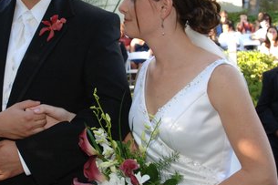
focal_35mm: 88
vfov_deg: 15.5
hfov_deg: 23.0
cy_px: 72
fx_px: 679
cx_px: 84
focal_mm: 28
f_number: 5.6
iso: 400
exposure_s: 1/125
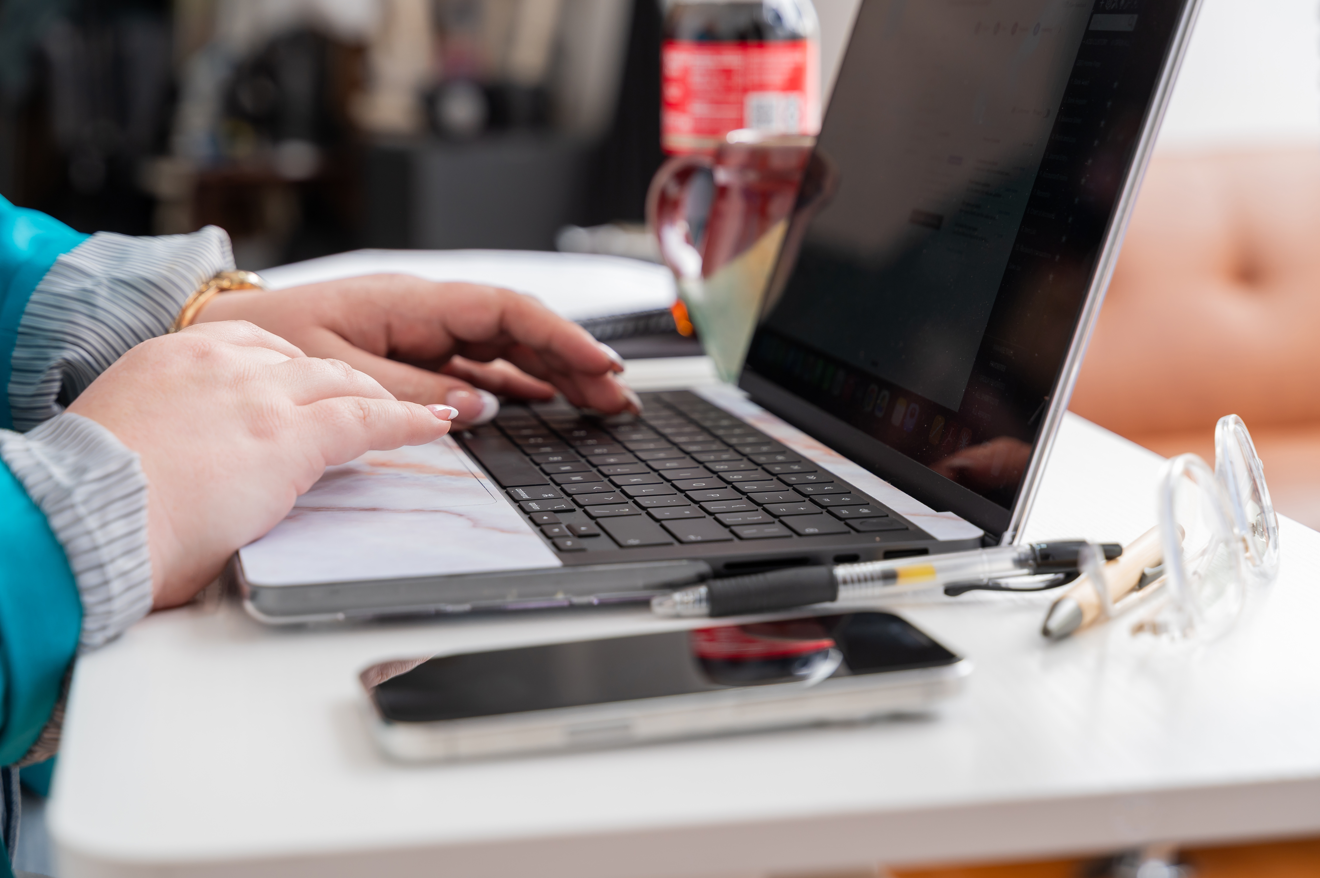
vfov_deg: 21.5
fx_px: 2308
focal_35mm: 63
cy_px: 439
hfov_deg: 31.9
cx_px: 660
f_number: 4
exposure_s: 1/200
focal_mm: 63
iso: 250
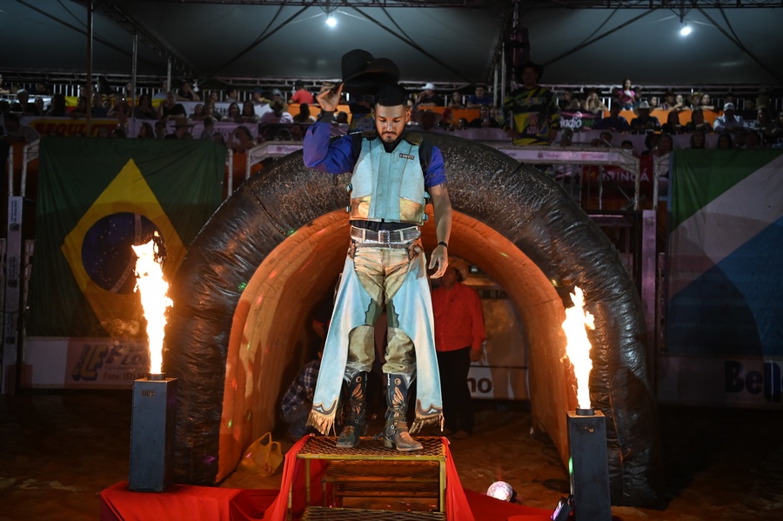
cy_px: 260
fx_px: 1000
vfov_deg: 29.2
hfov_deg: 42.8
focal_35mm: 46
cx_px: 392
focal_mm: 46
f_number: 2.8
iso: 1400
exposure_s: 1/125
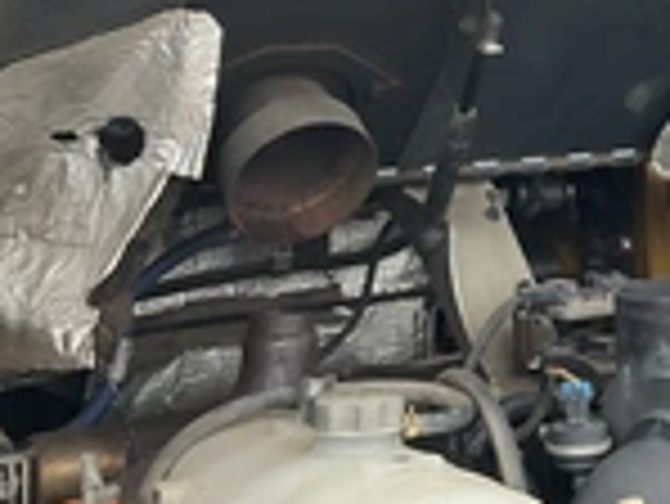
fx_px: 1511
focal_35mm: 78
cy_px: -58
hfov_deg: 24.5
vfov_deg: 18.2
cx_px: 571
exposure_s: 1/122
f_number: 1.8
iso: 16
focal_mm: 3
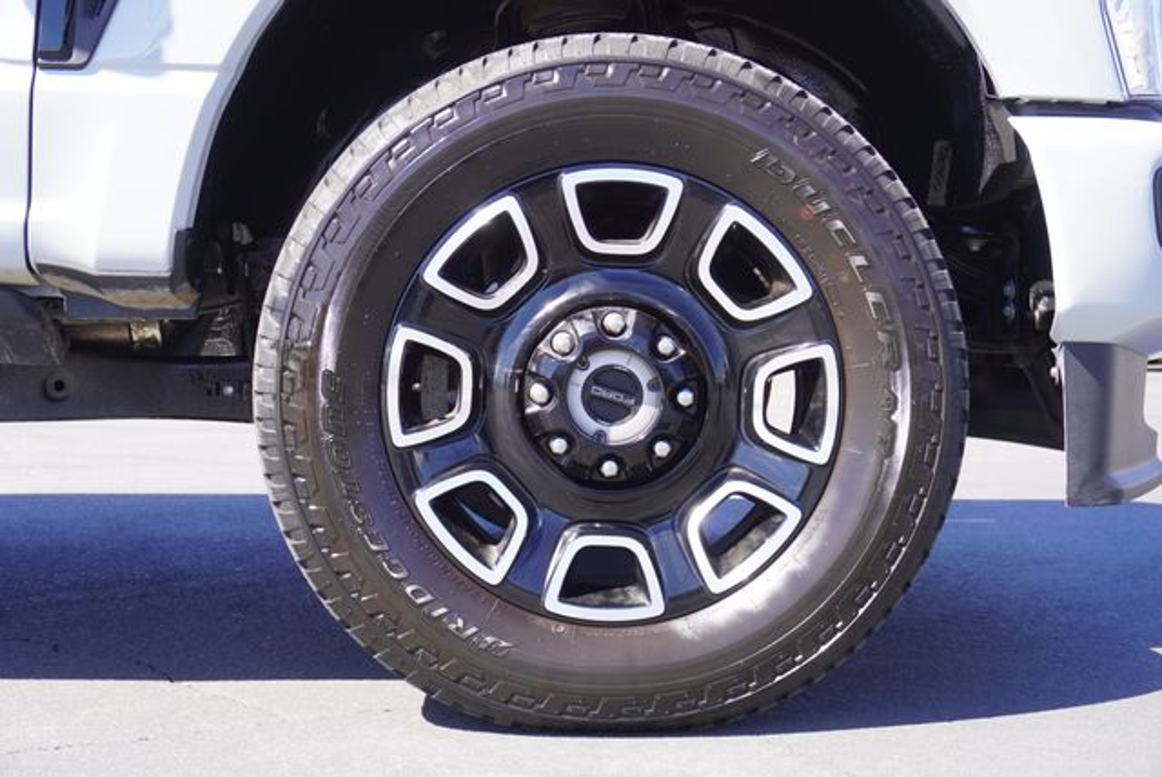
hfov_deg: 39.9
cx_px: 581
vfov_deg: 27.3
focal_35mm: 50
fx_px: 1599
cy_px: 388
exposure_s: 1/80
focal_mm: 33
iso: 100
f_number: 6.3
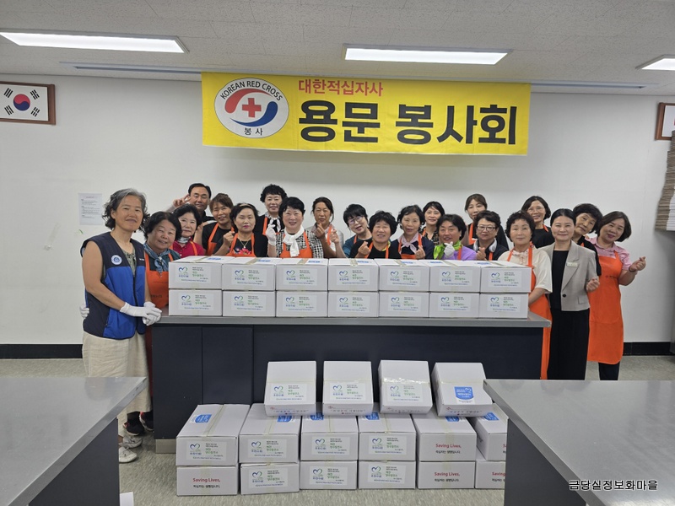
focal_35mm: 23
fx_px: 448
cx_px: 338
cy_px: 253
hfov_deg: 73.9
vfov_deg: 58.9
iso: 50
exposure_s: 1/120
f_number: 1.7
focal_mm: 6.3
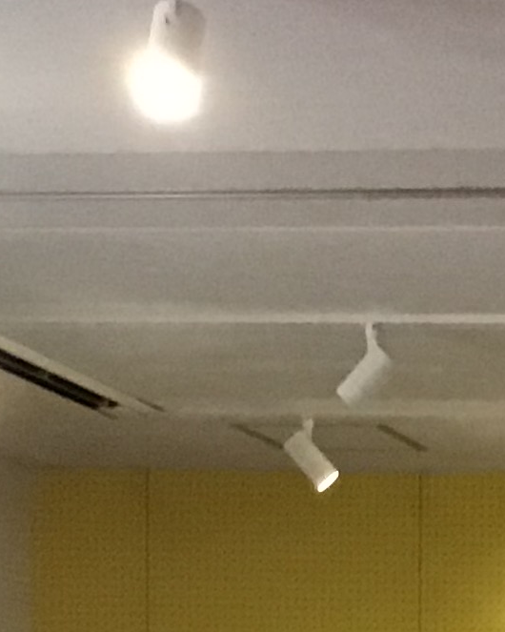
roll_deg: -0.9
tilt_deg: -4.5
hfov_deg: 9.9
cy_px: 1129
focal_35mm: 149
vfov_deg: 11.9
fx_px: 2785
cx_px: 860
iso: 160
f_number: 2.4
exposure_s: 1/30
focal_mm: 3.3
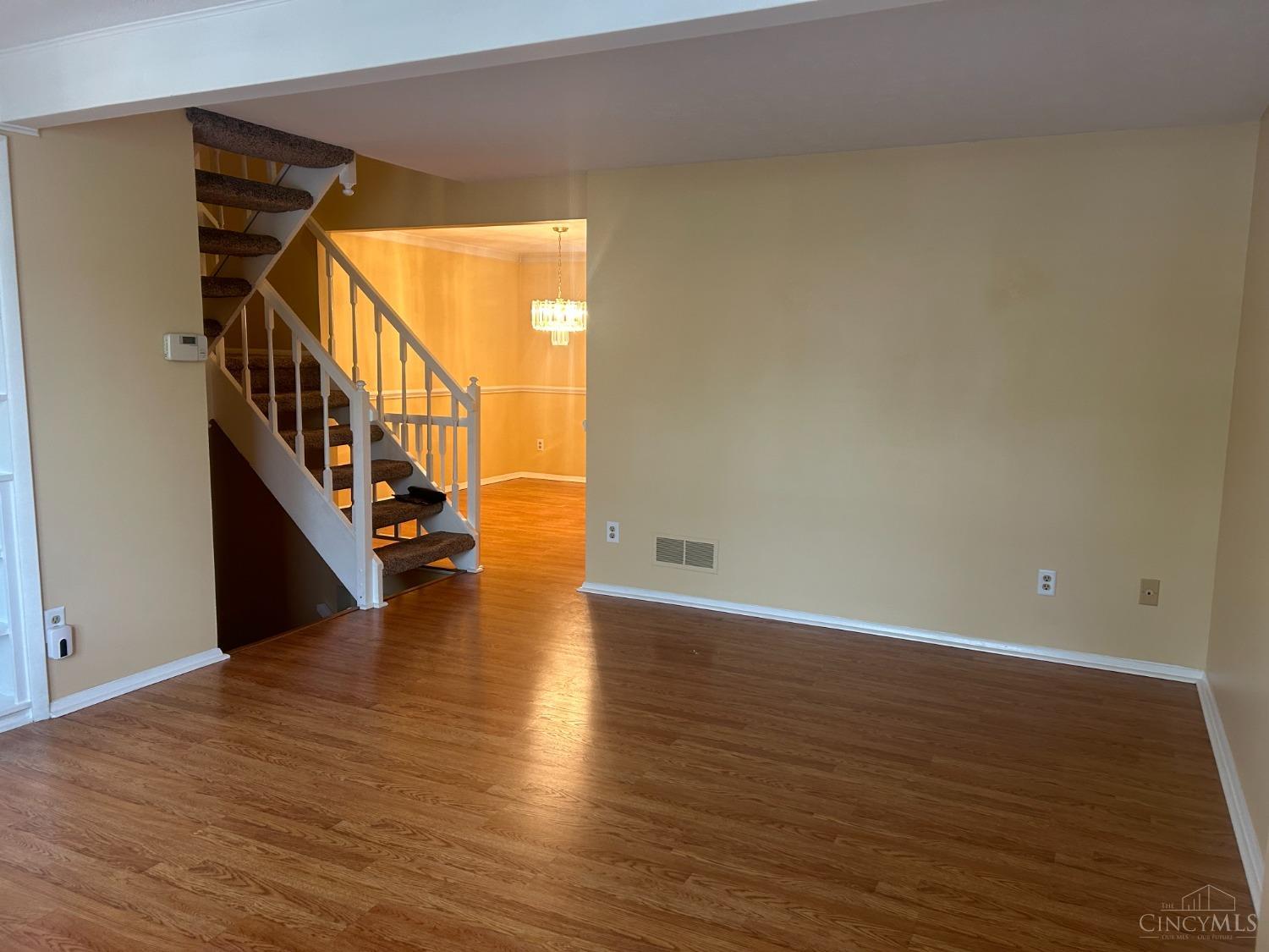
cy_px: 476
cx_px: 634
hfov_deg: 67.3
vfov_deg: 53.1
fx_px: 953
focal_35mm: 26
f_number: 1.5
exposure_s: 1/60
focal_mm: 5.7
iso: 160
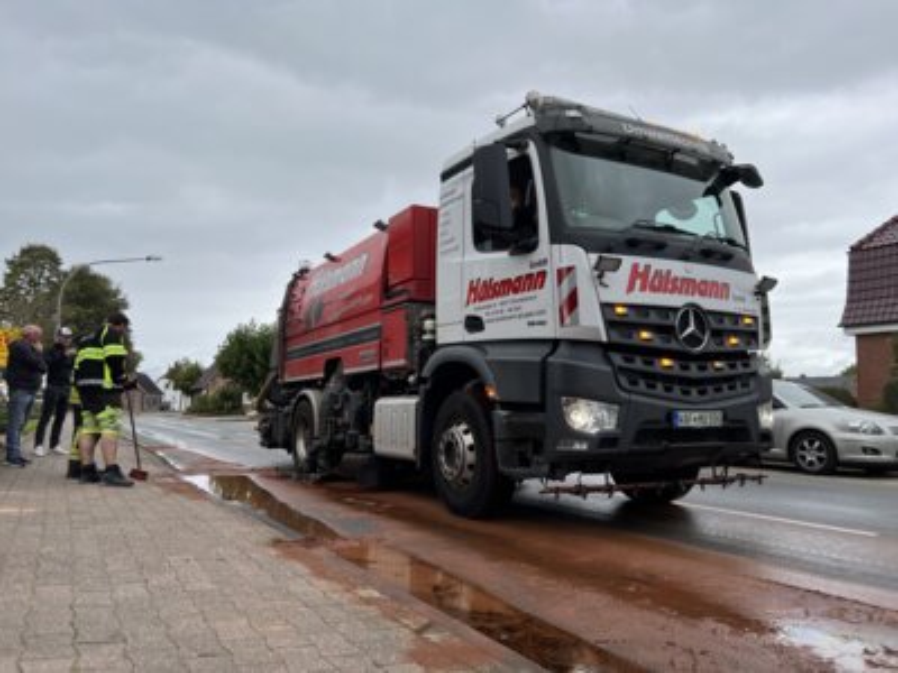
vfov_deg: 53.1
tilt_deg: +5.8
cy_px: 336
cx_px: 449
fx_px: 674
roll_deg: -0.9
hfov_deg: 67.3
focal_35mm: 26
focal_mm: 5.7
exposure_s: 1/949
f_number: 1.5
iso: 50
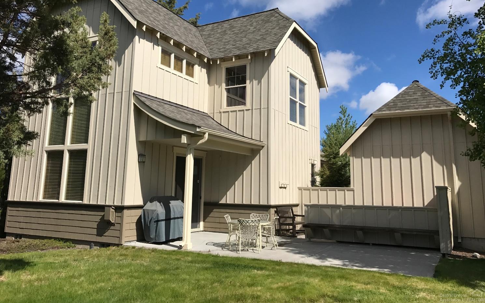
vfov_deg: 41.7
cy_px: 126
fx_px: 396
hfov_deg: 62.9
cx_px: 244
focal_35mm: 30
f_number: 1.8
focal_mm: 3.99
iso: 20
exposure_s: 1/3425
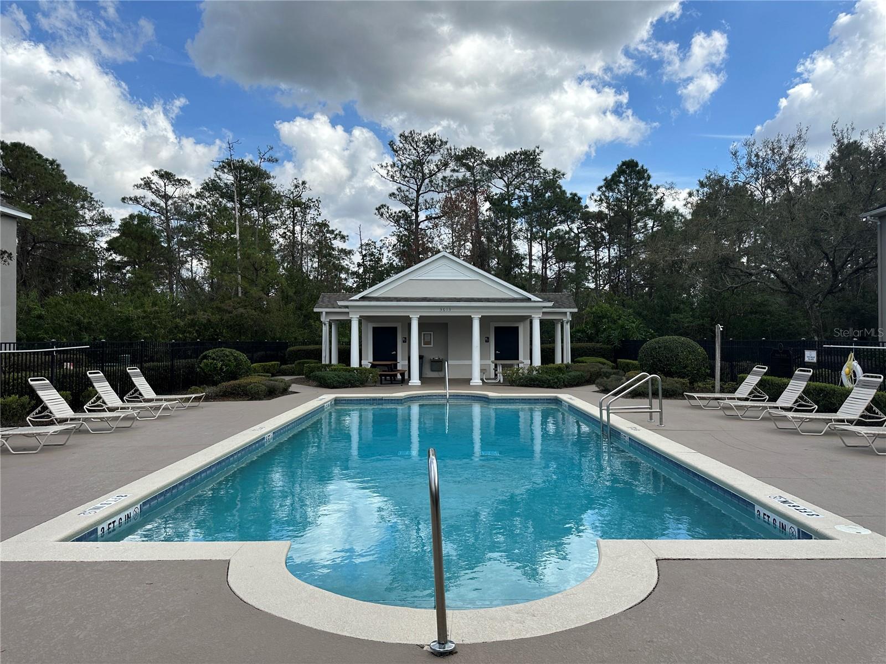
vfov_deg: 56.8
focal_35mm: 24
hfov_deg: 71.6
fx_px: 614
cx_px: 443
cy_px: 332
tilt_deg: +0.9
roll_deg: +0.2
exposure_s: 1/3861
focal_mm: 6.86
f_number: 1.78
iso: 80
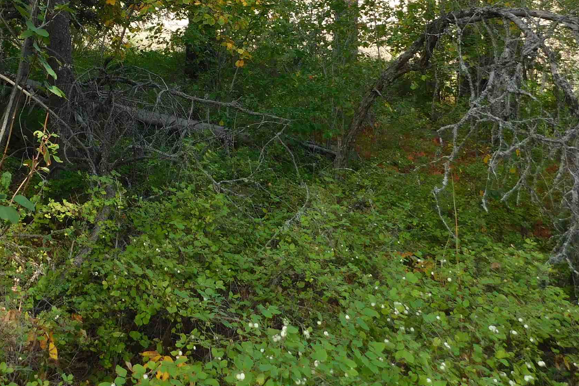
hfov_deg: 43.0
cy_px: 2
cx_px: 138
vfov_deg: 28.6
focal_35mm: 44
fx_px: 708
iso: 125
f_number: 3
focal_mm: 4
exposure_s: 1/200
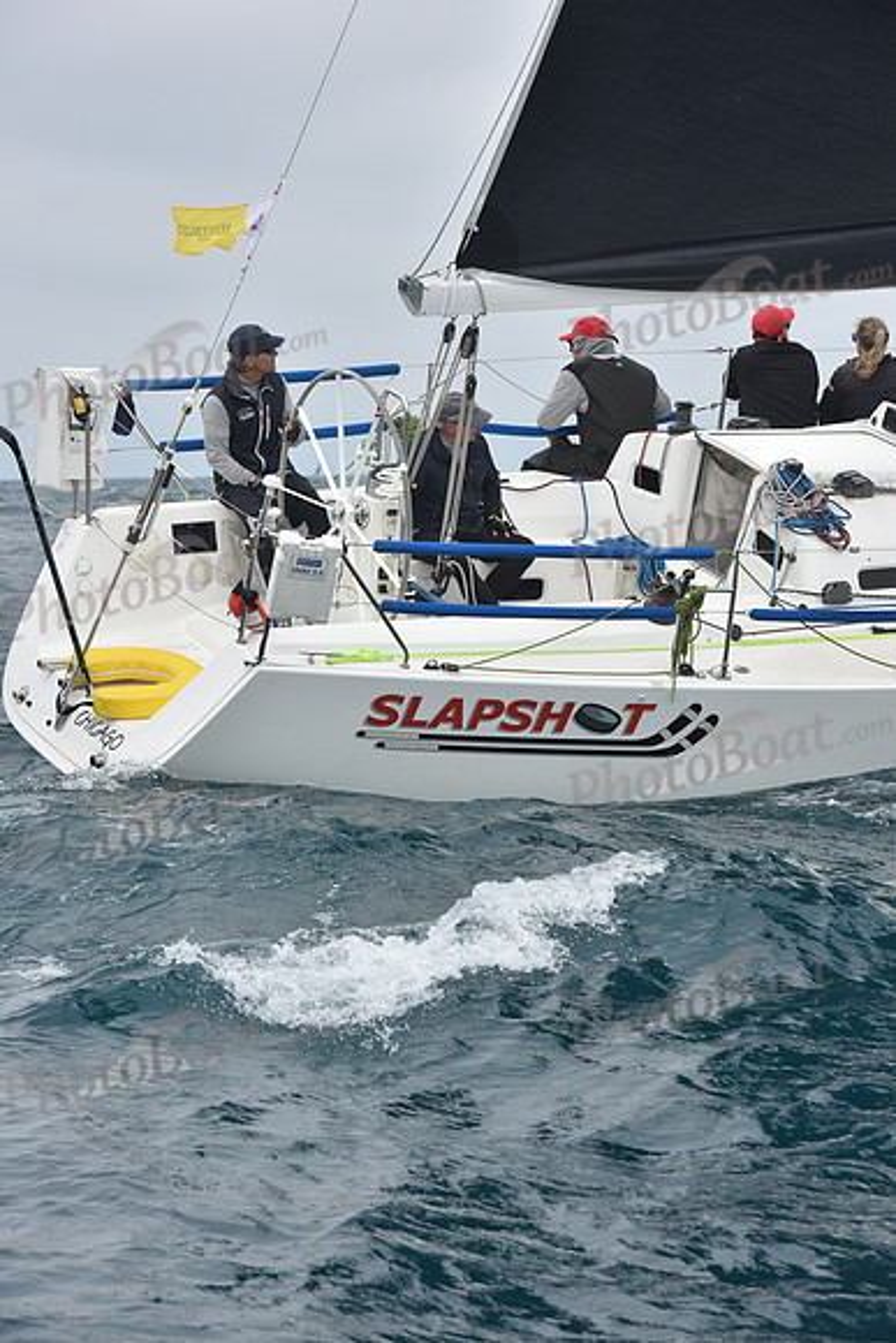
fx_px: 4850
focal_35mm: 130
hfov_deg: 10.6
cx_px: 448
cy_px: 672
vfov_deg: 15.8
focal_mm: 130
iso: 250
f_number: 9
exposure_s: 1/800
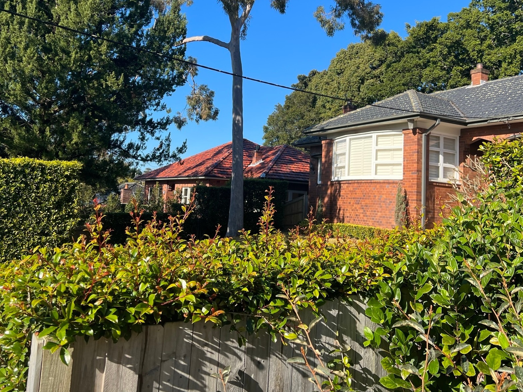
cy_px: 149
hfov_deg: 55.3
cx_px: 248
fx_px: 499
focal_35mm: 33
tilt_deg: +6.7
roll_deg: -3.2
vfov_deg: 42.6
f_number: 1.5
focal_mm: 5.7
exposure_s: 1/1934
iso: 50
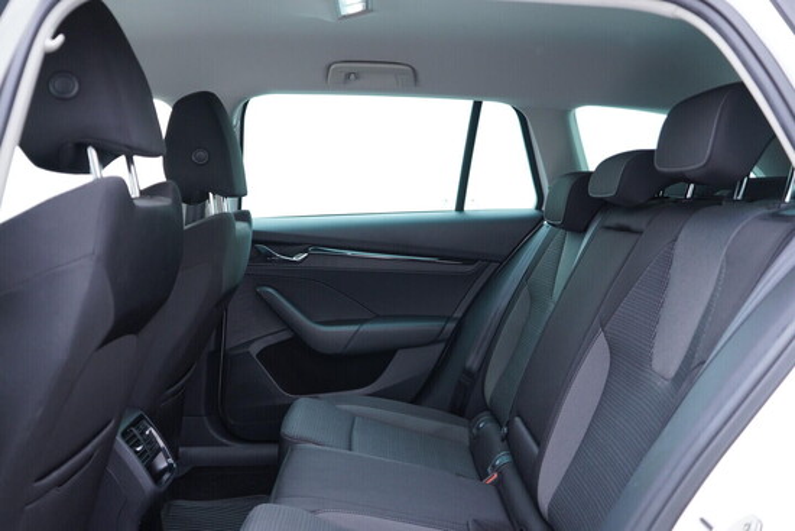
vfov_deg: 36.9
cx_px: 398
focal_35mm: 36
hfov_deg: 53.1
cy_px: 266
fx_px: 795
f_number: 2.8
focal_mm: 24
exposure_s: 1/40
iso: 320
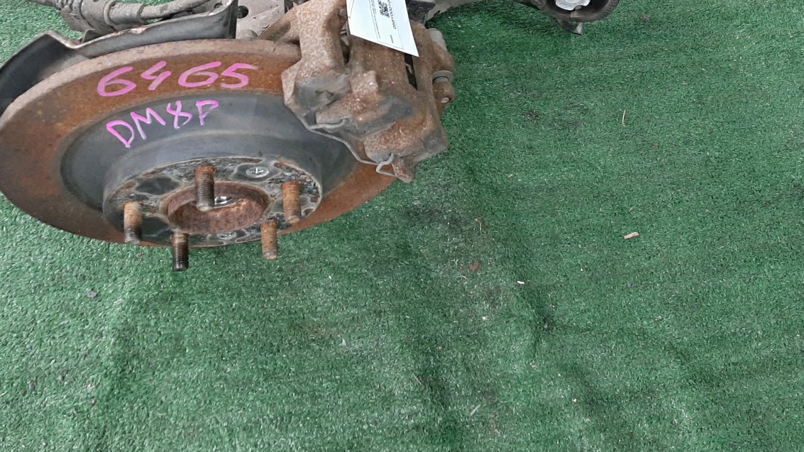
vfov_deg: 32.0
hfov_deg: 55.1
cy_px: 93
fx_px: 767
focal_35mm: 36
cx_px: 342
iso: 209
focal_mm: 3.93
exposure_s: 1/50
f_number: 1.7
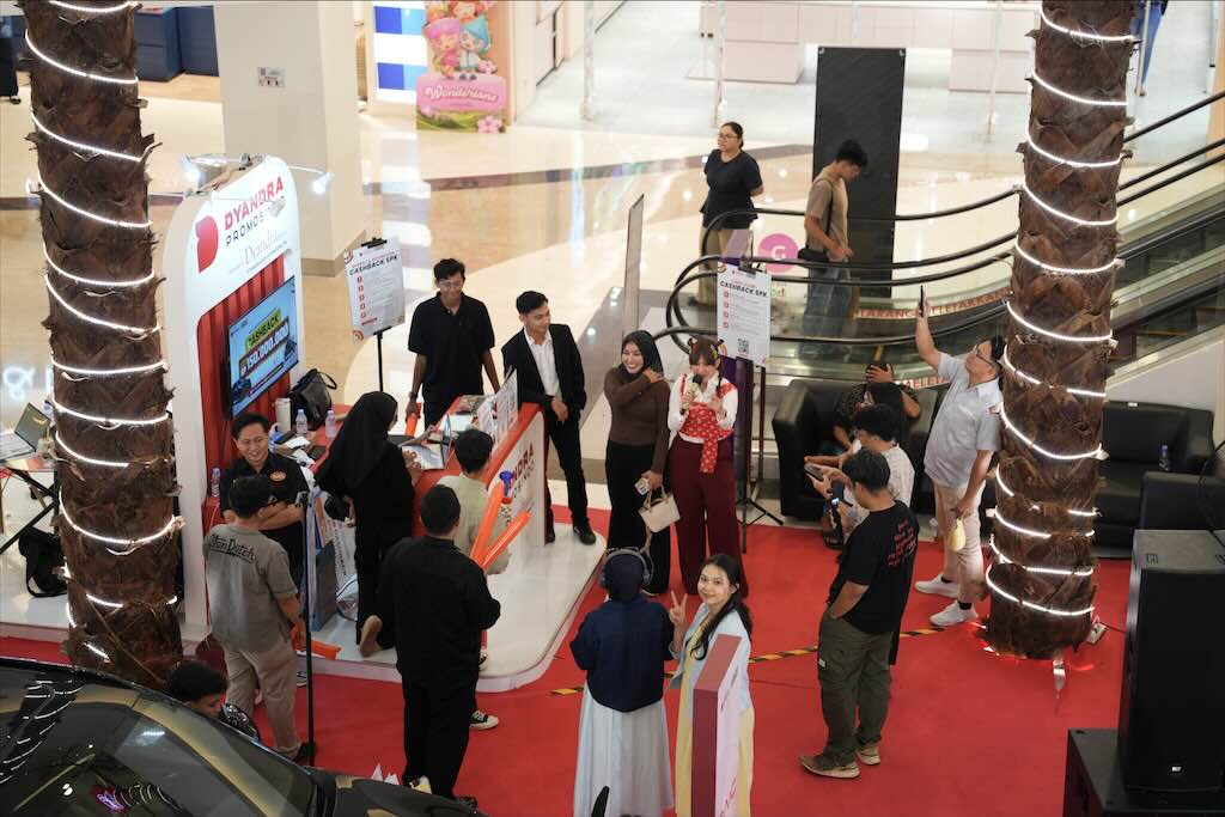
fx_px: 2382
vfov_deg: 19.5
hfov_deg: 28.8
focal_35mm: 70
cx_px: 612
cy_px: 408
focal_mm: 70
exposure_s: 1/100
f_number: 2.8
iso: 800
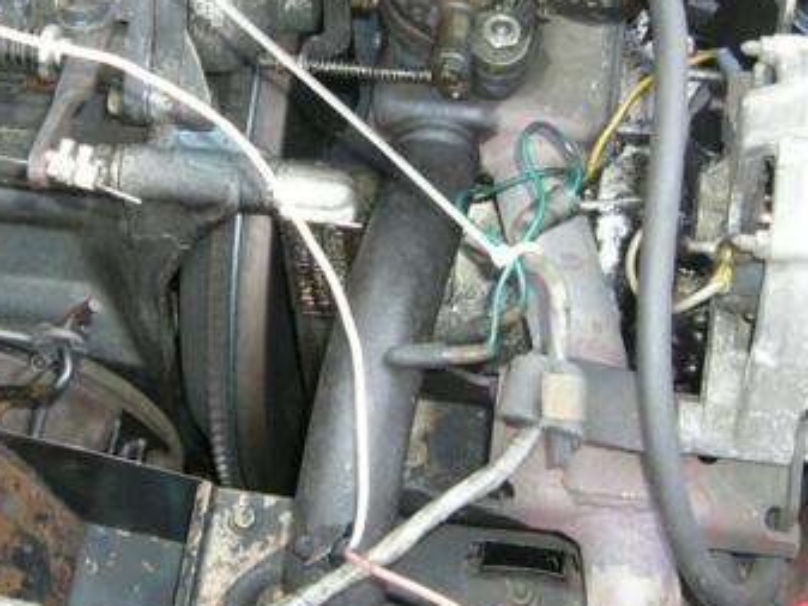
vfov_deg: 17.6
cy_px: 93
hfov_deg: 23.4
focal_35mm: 83
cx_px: 237
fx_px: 1938
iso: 100
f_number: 2.8
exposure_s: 1/60
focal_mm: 5.8
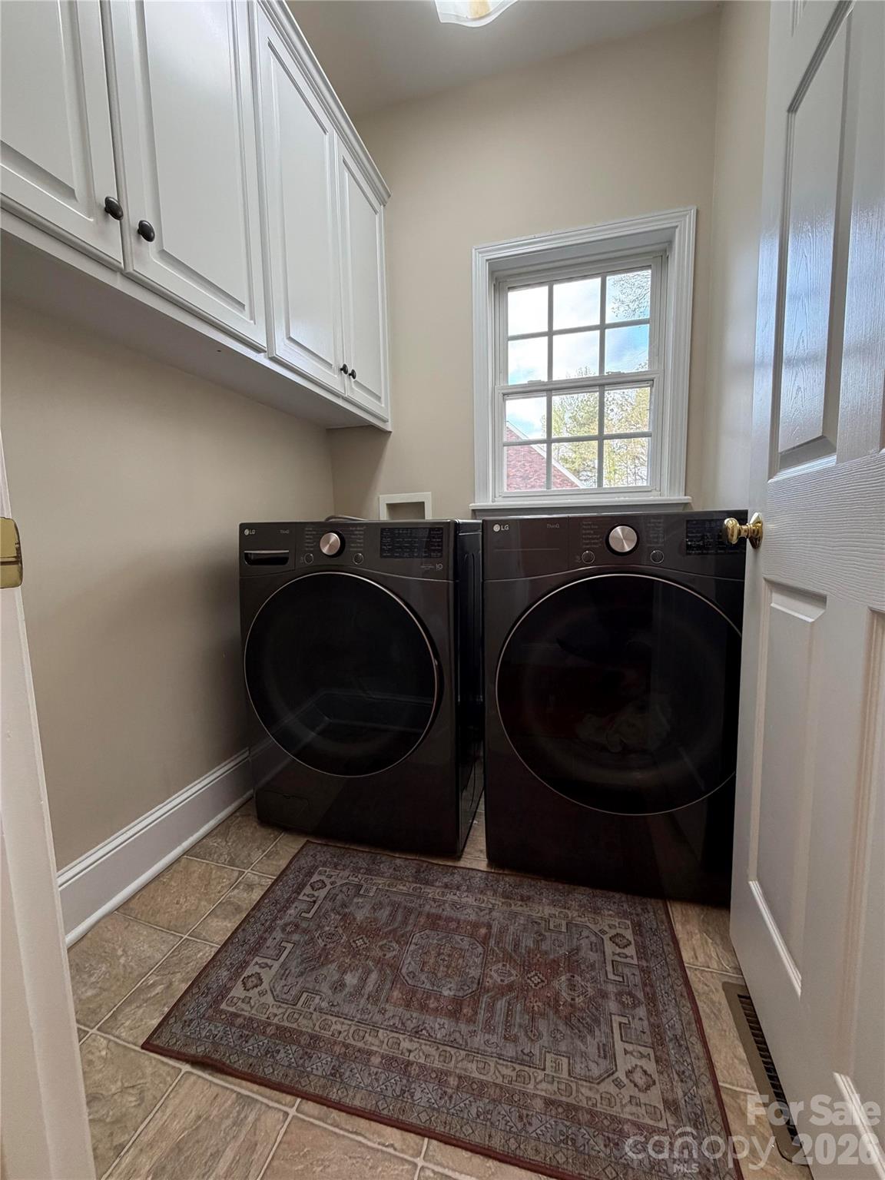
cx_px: 442
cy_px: 590
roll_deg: +1.1
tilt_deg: -5.9
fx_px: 477
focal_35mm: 14
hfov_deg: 85.7
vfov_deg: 102.1
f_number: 2.2
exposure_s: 1/120
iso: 250
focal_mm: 2.22
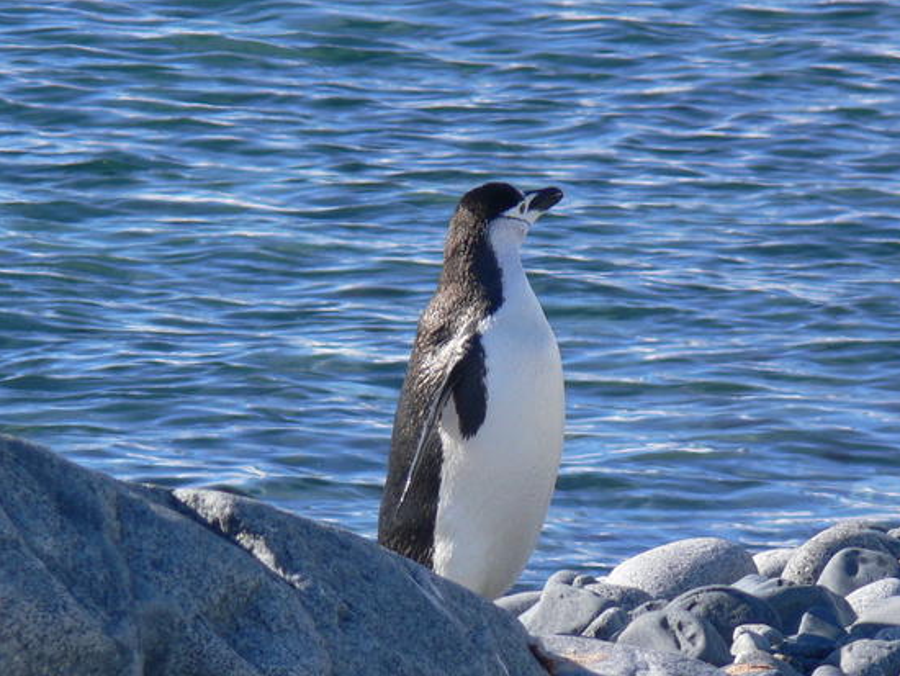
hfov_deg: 2.5
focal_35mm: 778
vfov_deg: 1.9
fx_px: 20236
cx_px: 365
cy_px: 473
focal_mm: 88.8
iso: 80
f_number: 5.6
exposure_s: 1/250
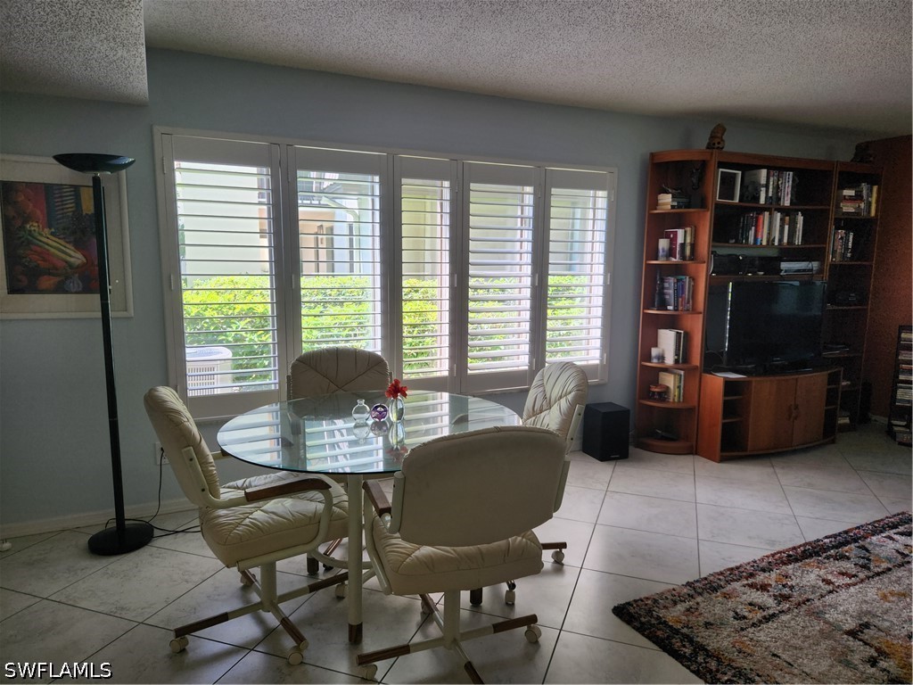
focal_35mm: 23
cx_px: 456
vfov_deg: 58.9
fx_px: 607
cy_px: 342
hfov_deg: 73.9
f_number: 1.8
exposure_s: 1/180
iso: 64
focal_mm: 5.4
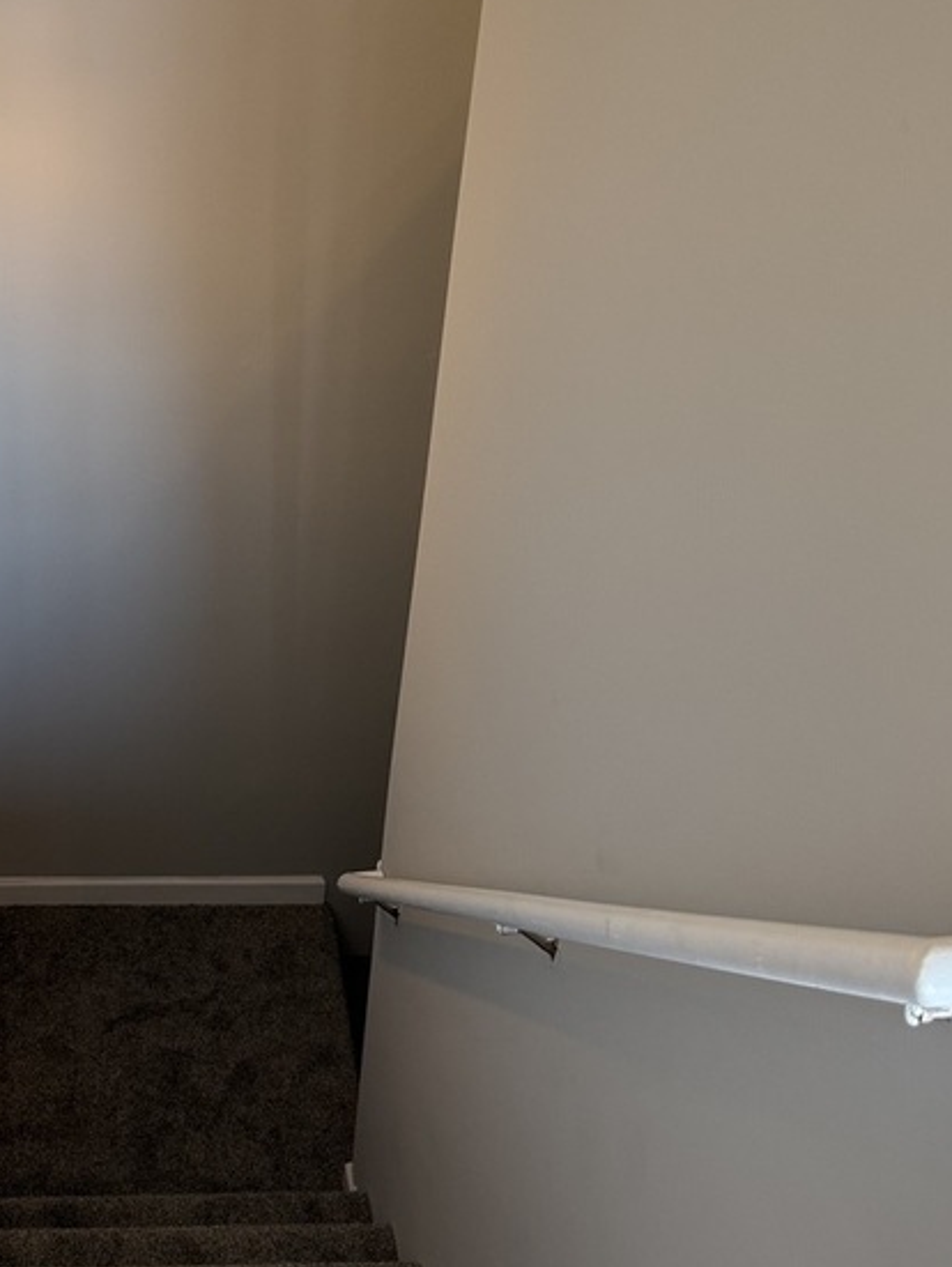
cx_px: 175
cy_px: 619
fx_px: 1721
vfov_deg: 40.4
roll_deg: -1.2
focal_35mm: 47
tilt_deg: -30.2
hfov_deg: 30.1
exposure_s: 1/60
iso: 200
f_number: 1.78
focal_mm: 6.76
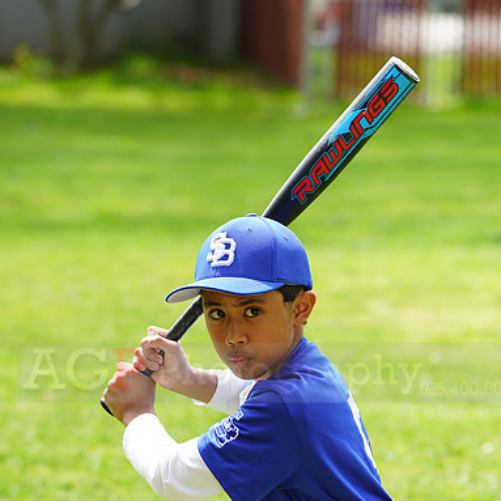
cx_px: 251
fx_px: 3897
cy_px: 361
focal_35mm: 238
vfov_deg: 7.3
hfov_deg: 7.4
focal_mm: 185
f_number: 6.3
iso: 200
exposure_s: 1/200
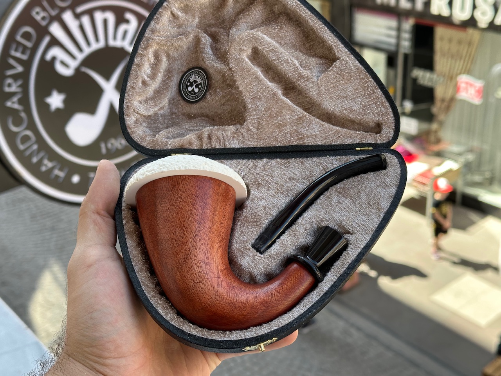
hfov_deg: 39.7
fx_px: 695
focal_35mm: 48
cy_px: 188
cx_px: 250
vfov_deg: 30.3
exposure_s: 1/422
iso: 64
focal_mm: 6.86
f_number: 1.78
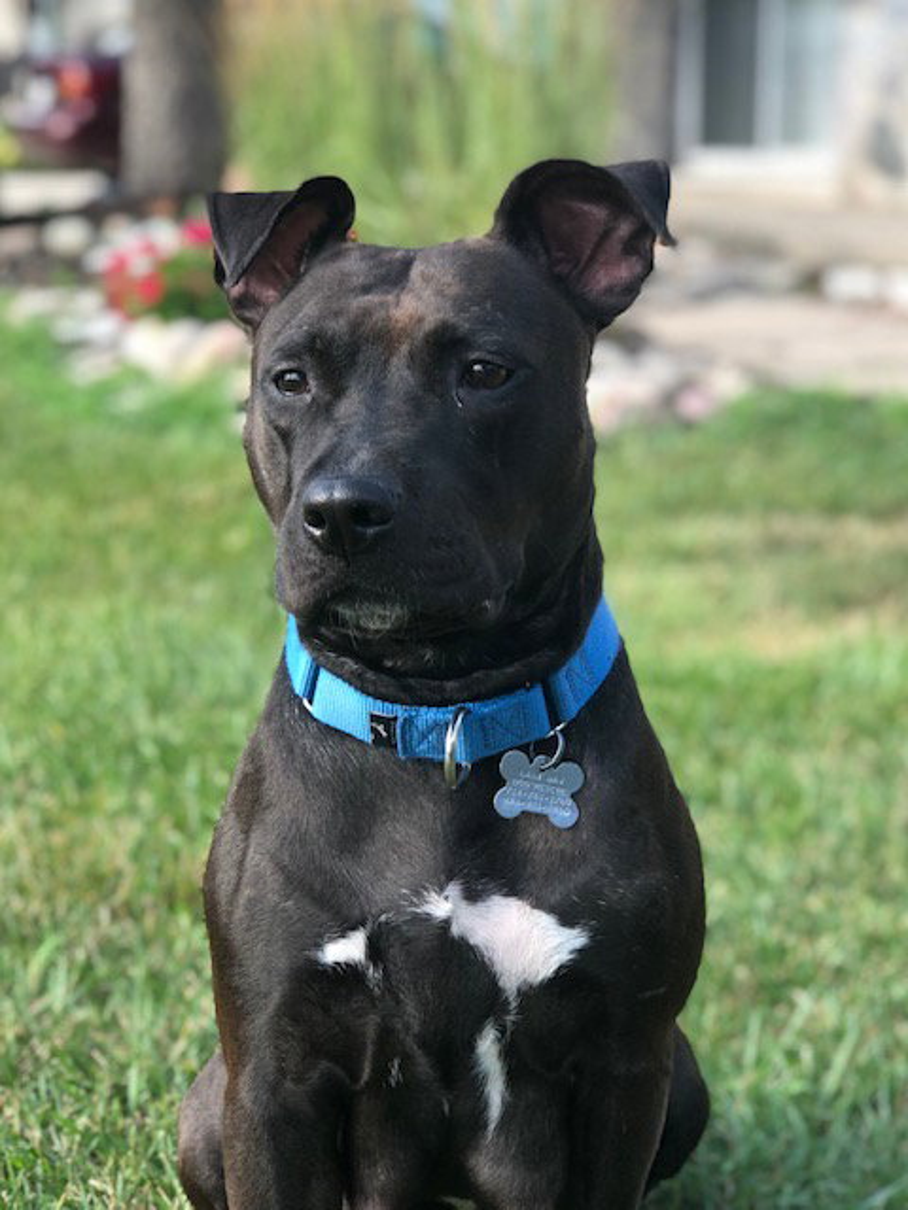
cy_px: 605
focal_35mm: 57
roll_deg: -0.5
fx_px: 1994
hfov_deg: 25.7
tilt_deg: -10.2
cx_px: 454
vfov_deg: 33.8
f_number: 2.8
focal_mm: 6.6
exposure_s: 1/60
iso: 20
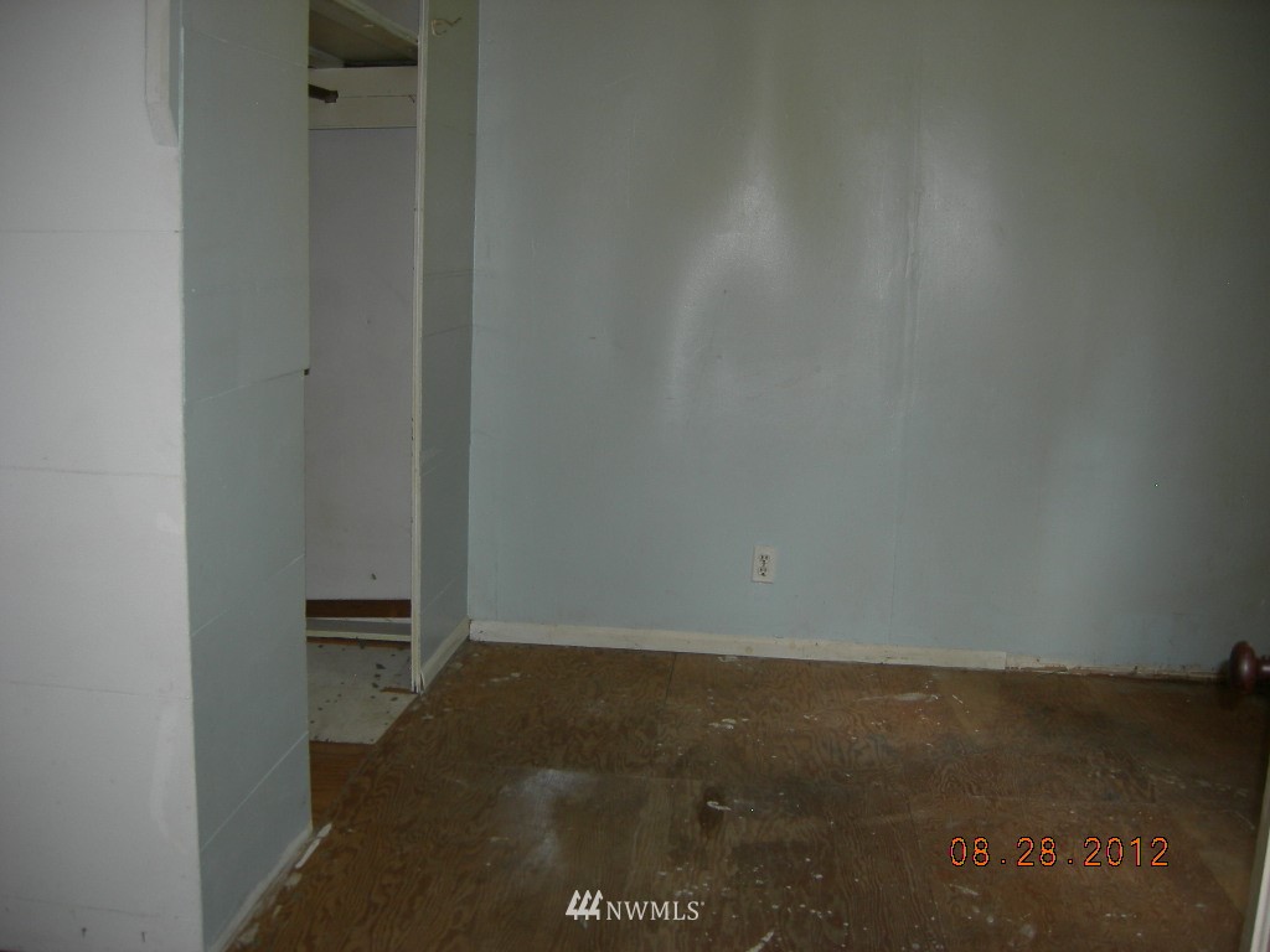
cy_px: 476
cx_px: 635
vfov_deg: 39.7
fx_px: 1321
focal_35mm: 36
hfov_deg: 51.4
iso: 64
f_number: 2.7
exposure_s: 1/60.1
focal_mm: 7.5
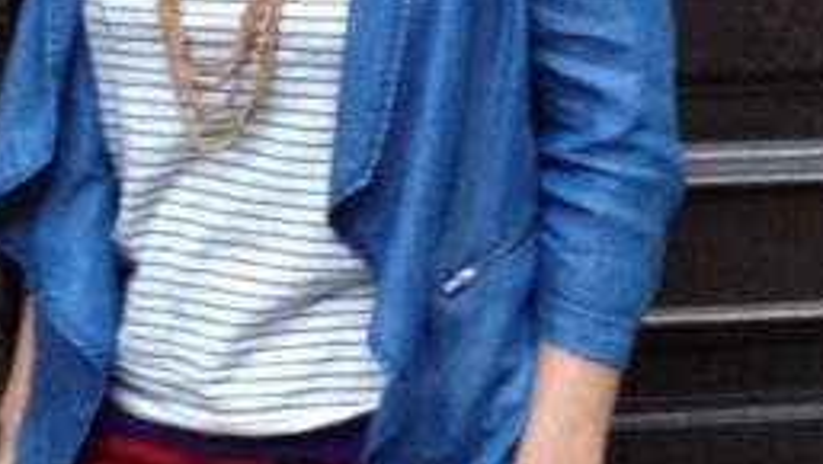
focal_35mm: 143
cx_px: 1281
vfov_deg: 8.3
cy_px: -275
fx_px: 3123
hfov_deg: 14.0
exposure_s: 1/20
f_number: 2.4
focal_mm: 4.12
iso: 160
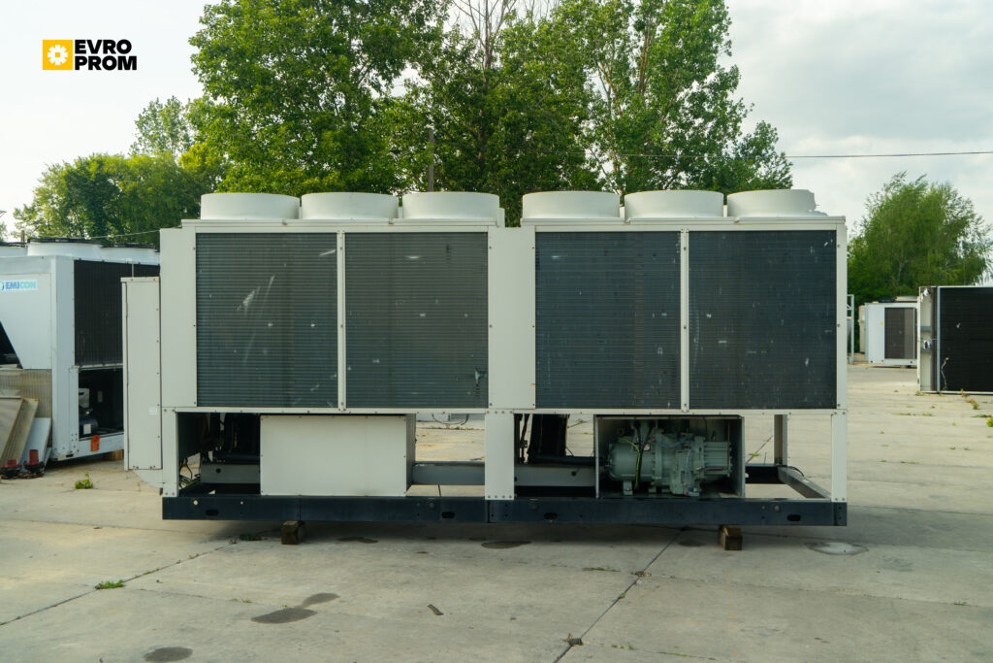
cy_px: 332
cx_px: 496
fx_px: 965
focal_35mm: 35
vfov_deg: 37.9
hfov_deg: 54.4
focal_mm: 35
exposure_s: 1/250
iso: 200
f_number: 6.3
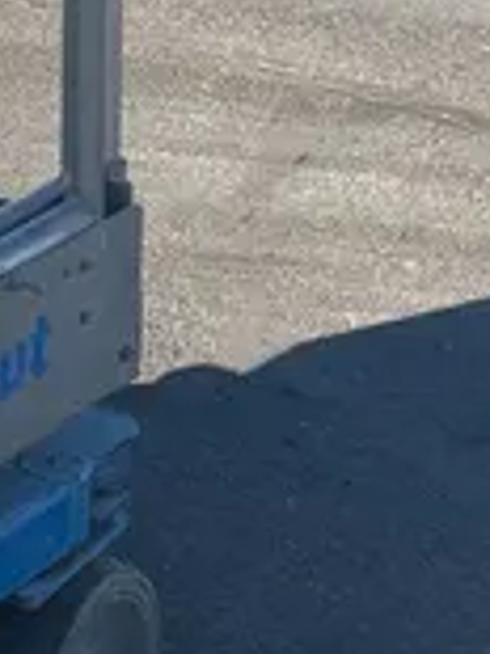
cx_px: -651
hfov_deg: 10.5
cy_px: -112
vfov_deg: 15.5
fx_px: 2325
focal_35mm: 123
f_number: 1.5
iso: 50
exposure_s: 1/2695
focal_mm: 5.7
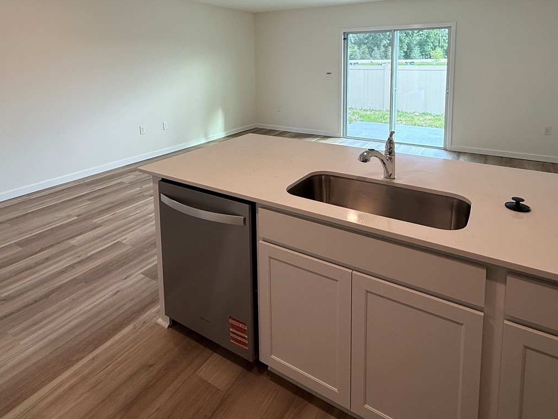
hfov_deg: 76.4
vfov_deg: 57.3
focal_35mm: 22
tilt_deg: -6.4
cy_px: 94
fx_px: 355
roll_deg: +0.7
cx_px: 287
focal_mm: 2.22
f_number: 2.2
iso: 80
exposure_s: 1/120
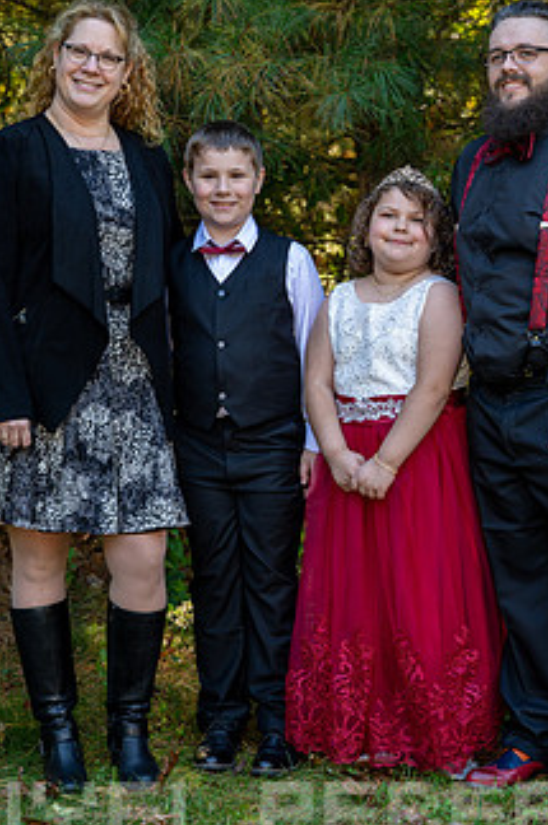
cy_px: 367
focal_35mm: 100
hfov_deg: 13.6
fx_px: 2291
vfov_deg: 20.4
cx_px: 325
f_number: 4.5
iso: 640
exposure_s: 1/200
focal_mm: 72
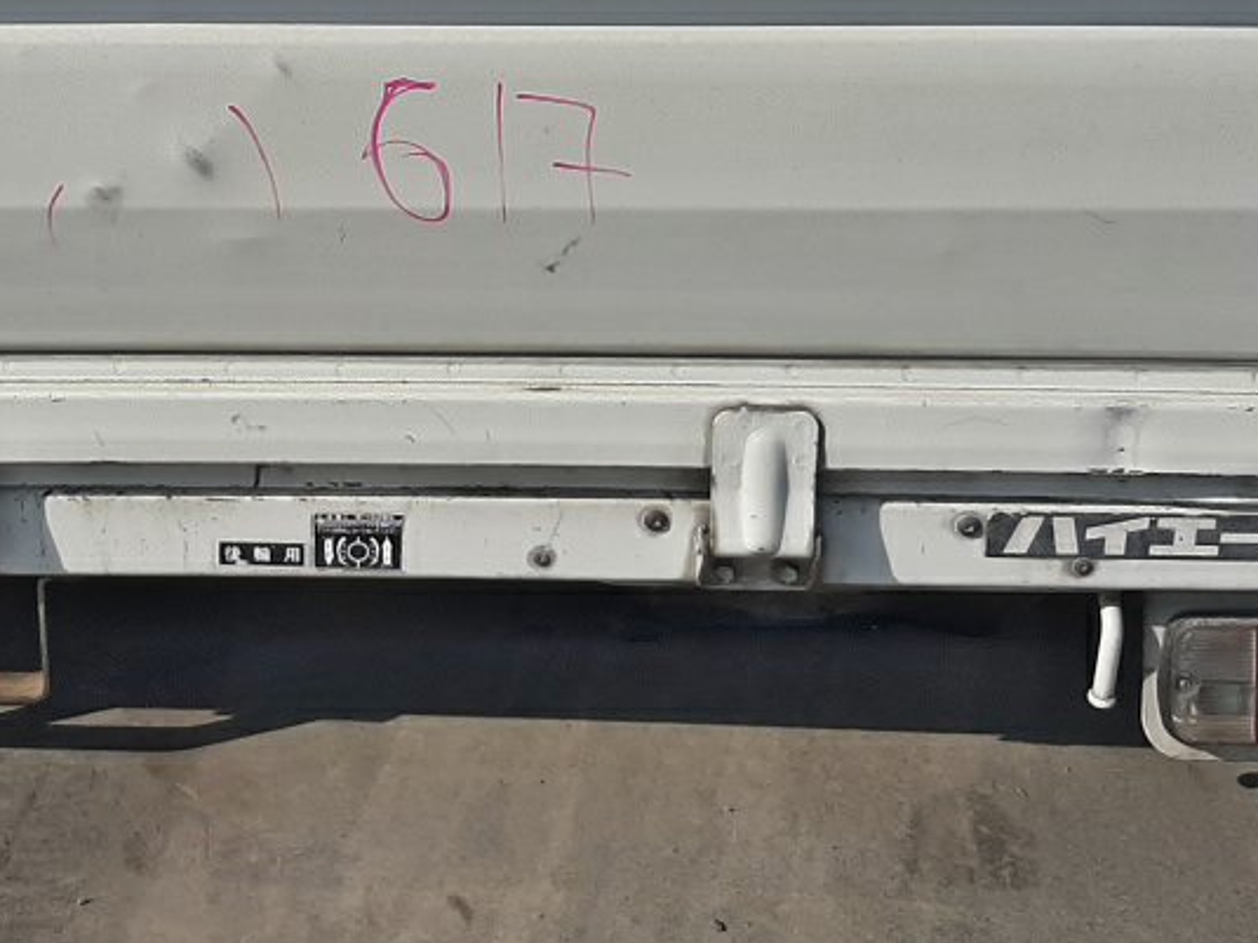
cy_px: 209
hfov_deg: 27.4
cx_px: 296
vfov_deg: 20.8
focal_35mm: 70
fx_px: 2543
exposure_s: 1/3953
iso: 40
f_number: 1.7
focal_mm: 3.93
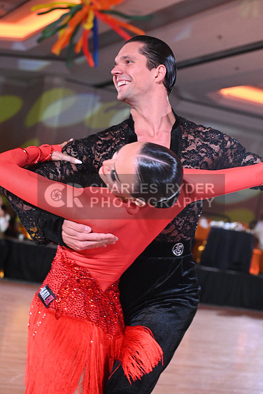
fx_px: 767
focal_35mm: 70
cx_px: 132
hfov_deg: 19.5
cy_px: 197
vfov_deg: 28.8
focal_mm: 70
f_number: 5.6
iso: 6400
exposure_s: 1/400
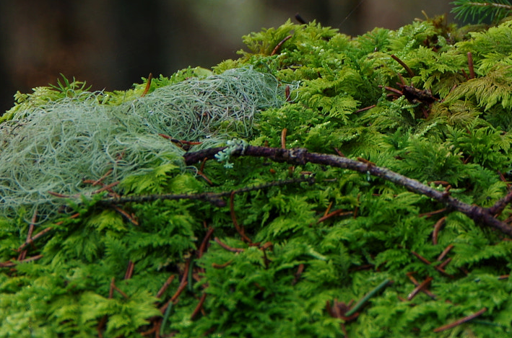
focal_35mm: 208
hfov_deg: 9.9
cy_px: -8
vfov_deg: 6.5
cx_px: 496
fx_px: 2951
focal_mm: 48
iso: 100
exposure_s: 1/30
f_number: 4.5
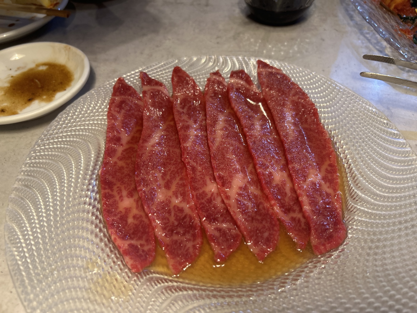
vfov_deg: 53.1
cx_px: 208
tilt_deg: -47.0
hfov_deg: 67.3
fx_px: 313
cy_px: 156
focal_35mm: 26
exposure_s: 1/50
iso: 100
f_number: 1.5
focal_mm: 5.7
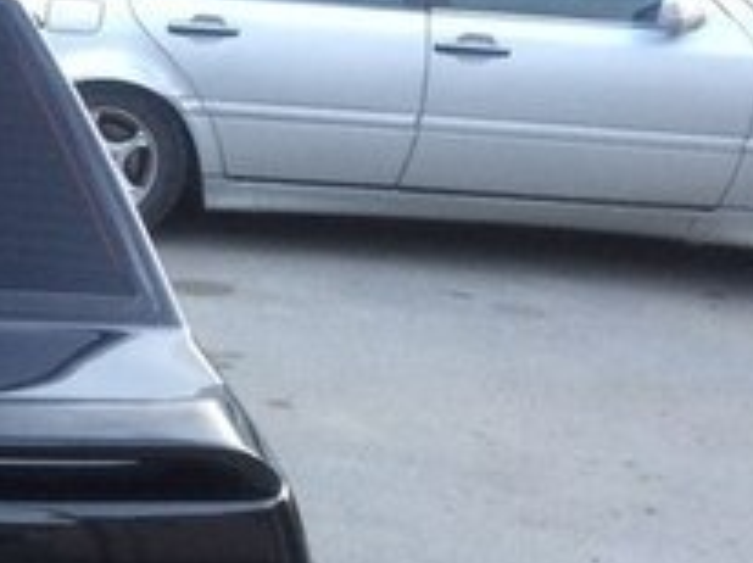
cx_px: -442
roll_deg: -2.0
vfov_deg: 15.4
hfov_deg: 18.3
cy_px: 620
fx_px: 2021
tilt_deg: -22.2
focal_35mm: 93
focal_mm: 4.15
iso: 64
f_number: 2.2
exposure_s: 1/33
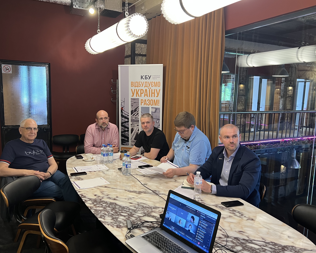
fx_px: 262
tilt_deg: -7.6
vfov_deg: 51.5
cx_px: 145
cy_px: 126
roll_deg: -1.8
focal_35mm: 28
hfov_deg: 62.1
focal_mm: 5.7
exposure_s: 1/50
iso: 320
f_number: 1.5
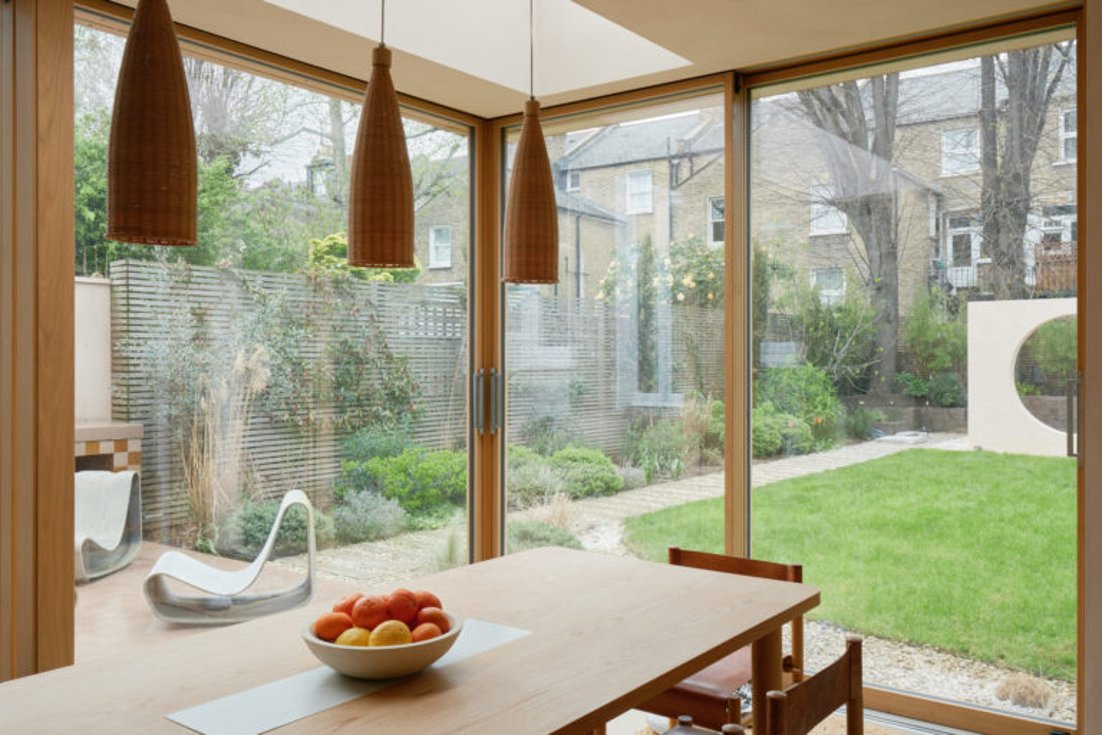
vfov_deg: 45.0
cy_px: 368
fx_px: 888
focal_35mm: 29
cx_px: 551
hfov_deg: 63.7
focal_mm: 19.4
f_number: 11
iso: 200
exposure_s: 1/40
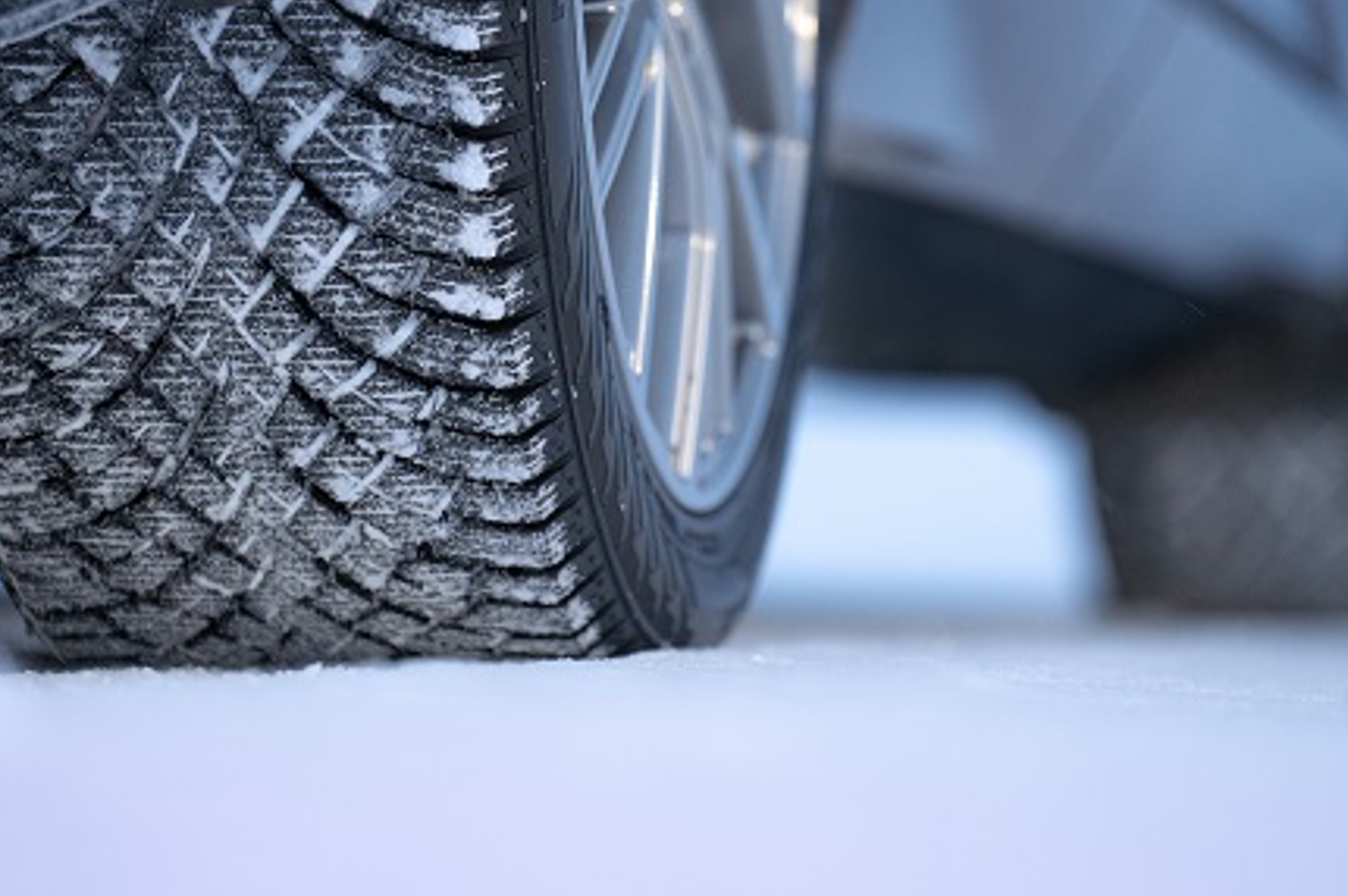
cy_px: 334
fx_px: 10102
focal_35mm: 270
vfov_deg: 5.1
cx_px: 674
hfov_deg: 7.6
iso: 2000
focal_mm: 191
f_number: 2.8
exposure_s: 1/80
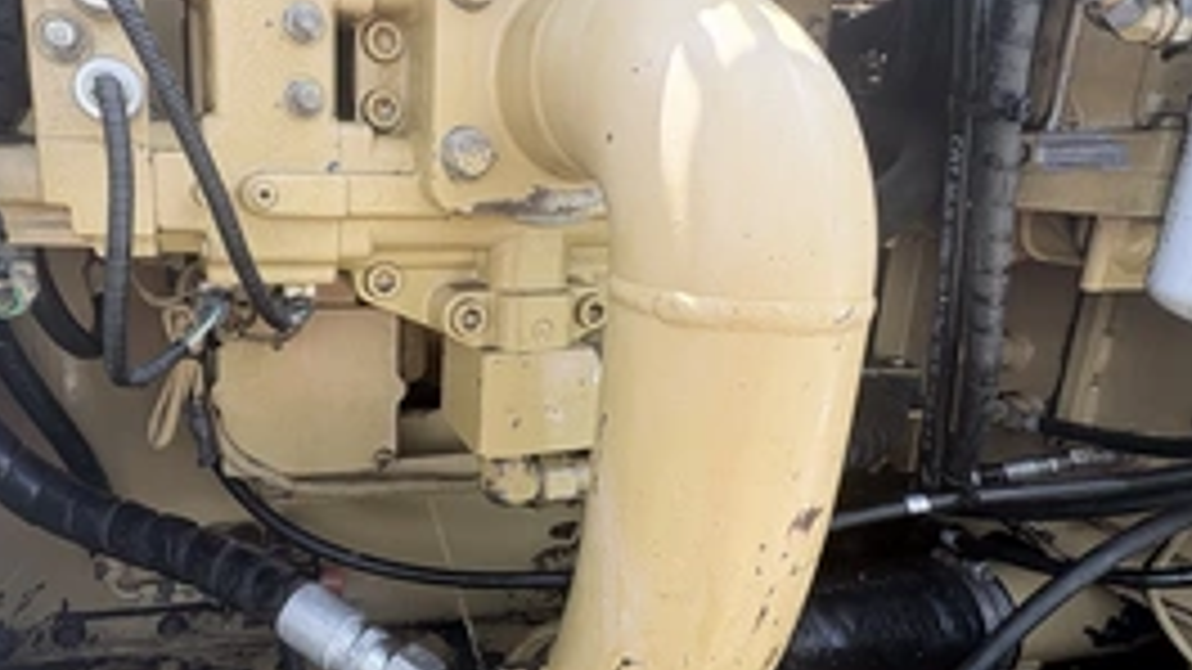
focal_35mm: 23
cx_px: 490
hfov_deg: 78.0
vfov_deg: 49.5
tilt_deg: -12.1
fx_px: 727
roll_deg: -3.6
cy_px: 333
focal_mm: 2.22
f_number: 2.2
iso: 40
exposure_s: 1/182
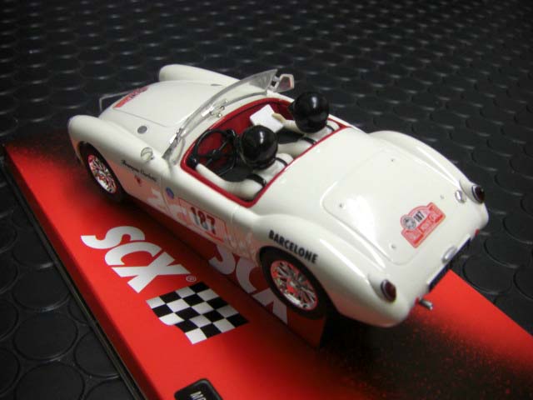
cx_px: 266
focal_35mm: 38
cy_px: 200
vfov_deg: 37.7
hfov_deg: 49.0
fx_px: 585
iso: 200
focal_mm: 6.3
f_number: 3.4
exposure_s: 1/40
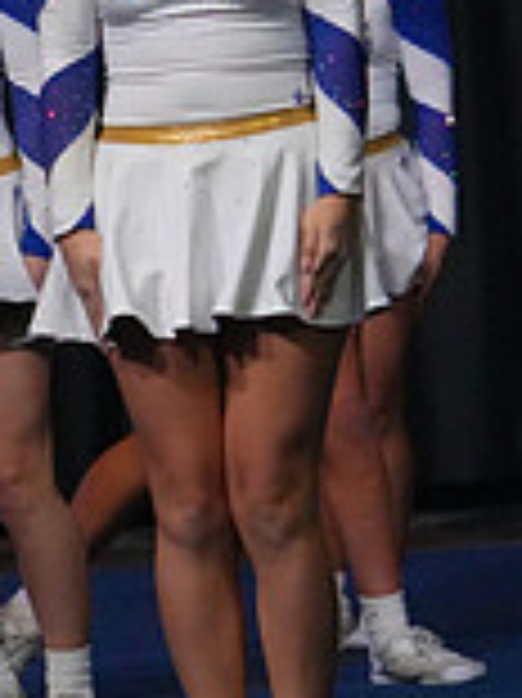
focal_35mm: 720
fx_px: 14497
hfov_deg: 2.1
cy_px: 205
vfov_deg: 2.8
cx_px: -752
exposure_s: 1/1250
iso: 16000
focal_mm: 200
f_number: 5.6
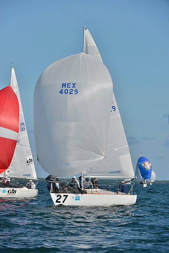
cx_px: 84
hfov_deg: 6.9
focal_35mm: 200
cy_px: 126
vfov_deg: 10.3
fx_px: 1407
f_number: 7.1
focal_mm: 200
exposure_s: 1/1250
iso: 200
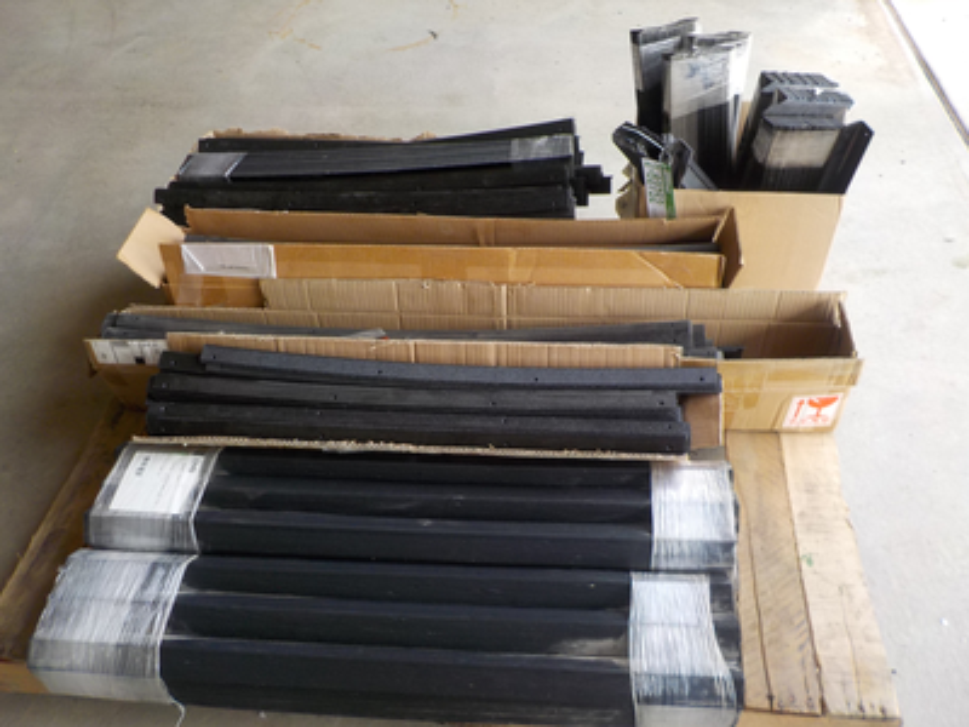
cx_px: 484
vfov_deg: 46.8
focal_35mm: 30
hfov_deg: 60.0
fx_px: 840
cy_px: 364
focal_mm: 4.1
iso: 125
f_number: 3.3
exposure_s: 1/125
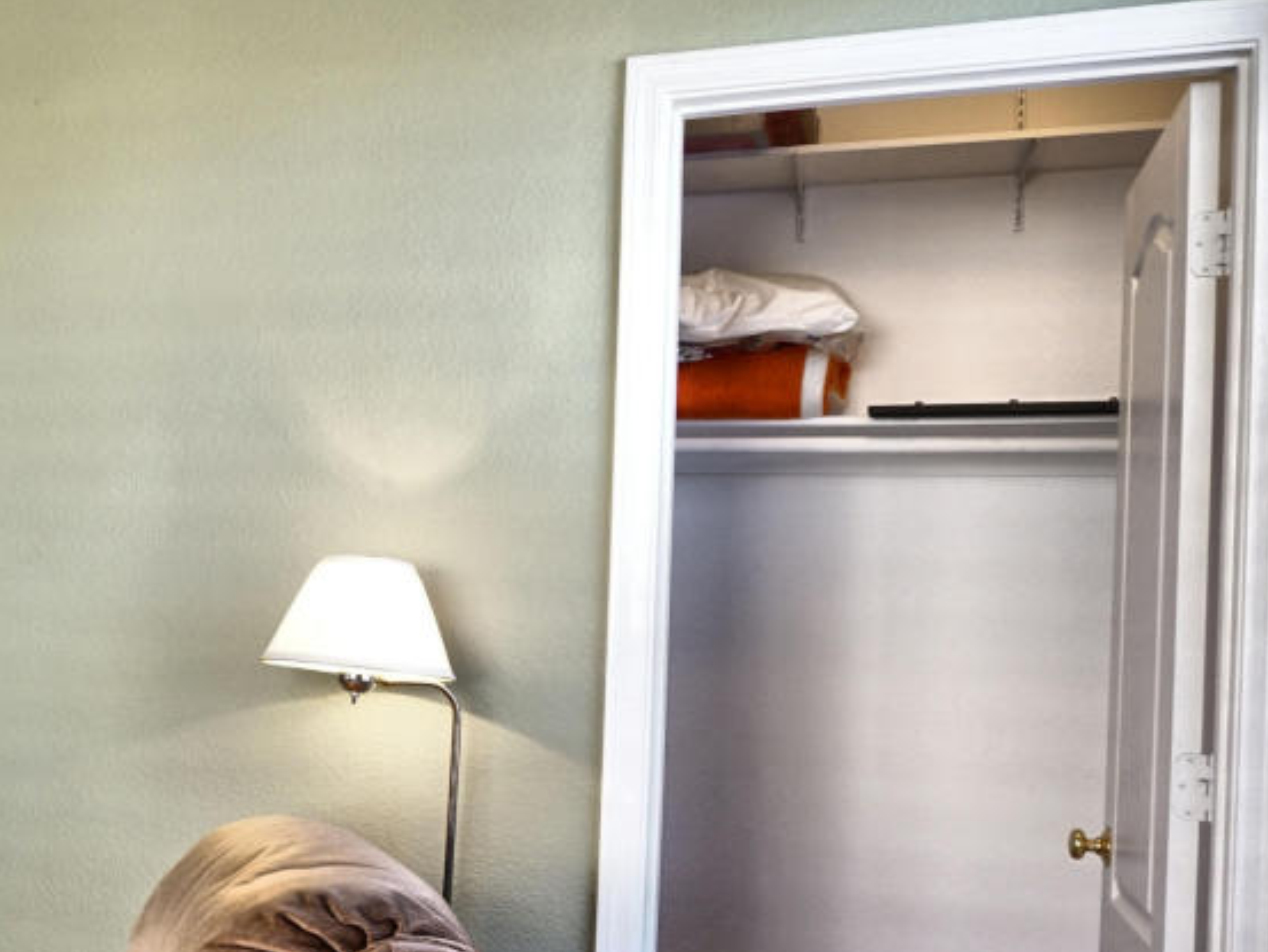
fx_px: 1759
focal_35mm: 48
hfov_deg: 36.0
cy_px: 583
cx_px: 15
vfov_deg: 30.2
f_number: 3.5
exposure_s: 1/60
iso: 800
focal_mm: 16
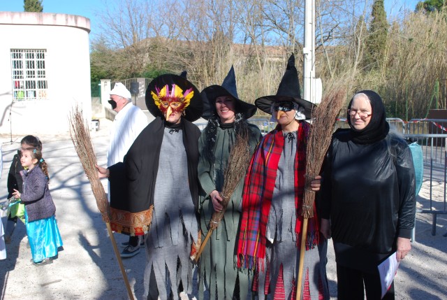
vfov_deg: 34.3
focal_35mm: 39
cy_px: 150
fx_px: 485
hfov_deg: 49.5
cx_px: 224
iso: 100
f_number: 7.1
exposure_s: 1/200
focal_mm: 26
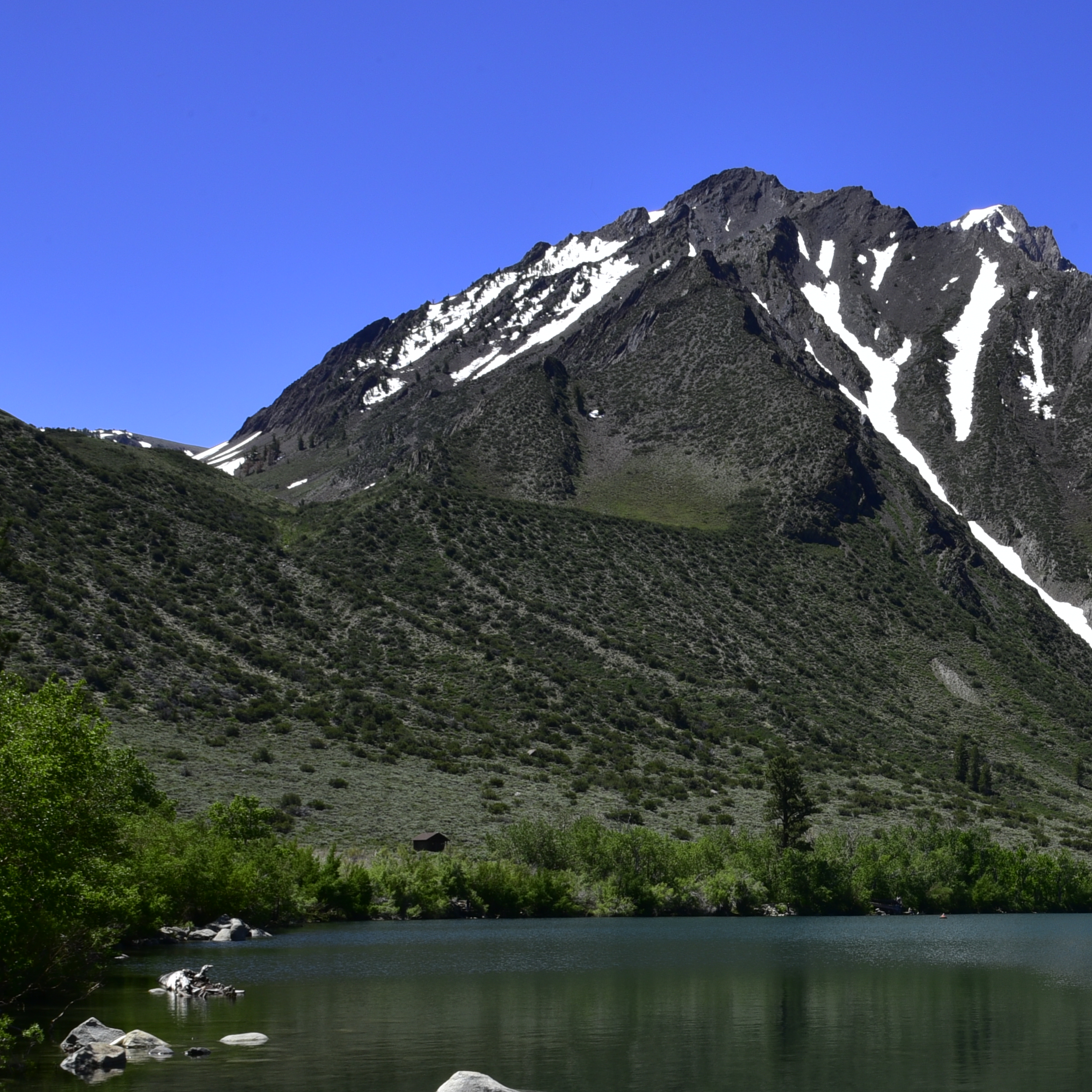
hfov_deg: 31.8
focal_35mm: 51
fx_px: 1820
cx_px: 987
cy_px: 812
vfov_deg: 32.8
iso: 100
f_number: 22
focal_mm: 24
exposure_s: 1/40
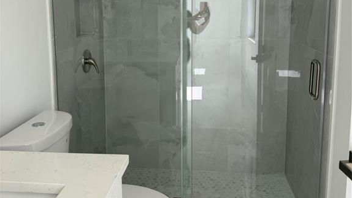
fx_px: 327
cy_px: 46
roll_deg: +0.7
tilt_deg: -6.5
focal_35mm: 35
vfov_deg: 33.0
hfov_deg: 56.6
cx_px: 176
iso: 64
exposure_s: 1/121
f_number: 1.78
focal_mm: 6.76
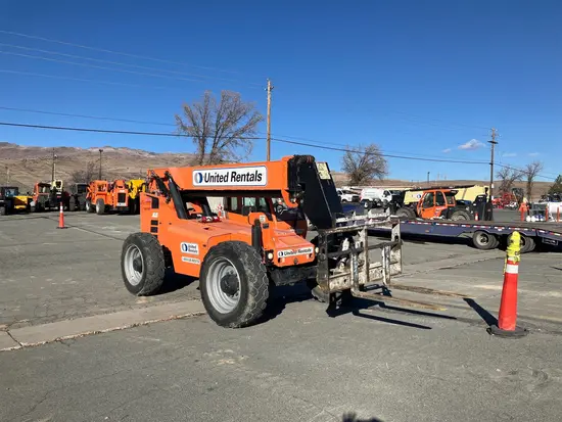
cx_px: 281
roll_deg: -1.5
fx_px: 455
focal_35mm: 28
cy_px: 211
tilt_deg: +0.3
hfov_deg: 63.4
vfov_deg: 49.8
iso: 32
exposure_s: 1/2433
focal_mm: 3.99
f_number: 1.8
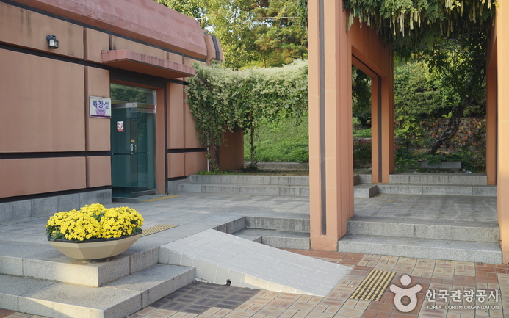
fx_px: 499
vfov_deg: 35.3
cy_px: 151
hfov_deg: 54.0
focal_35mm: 36
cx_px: 254
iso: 200
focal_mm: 35
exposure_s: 1/250
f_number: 2.8
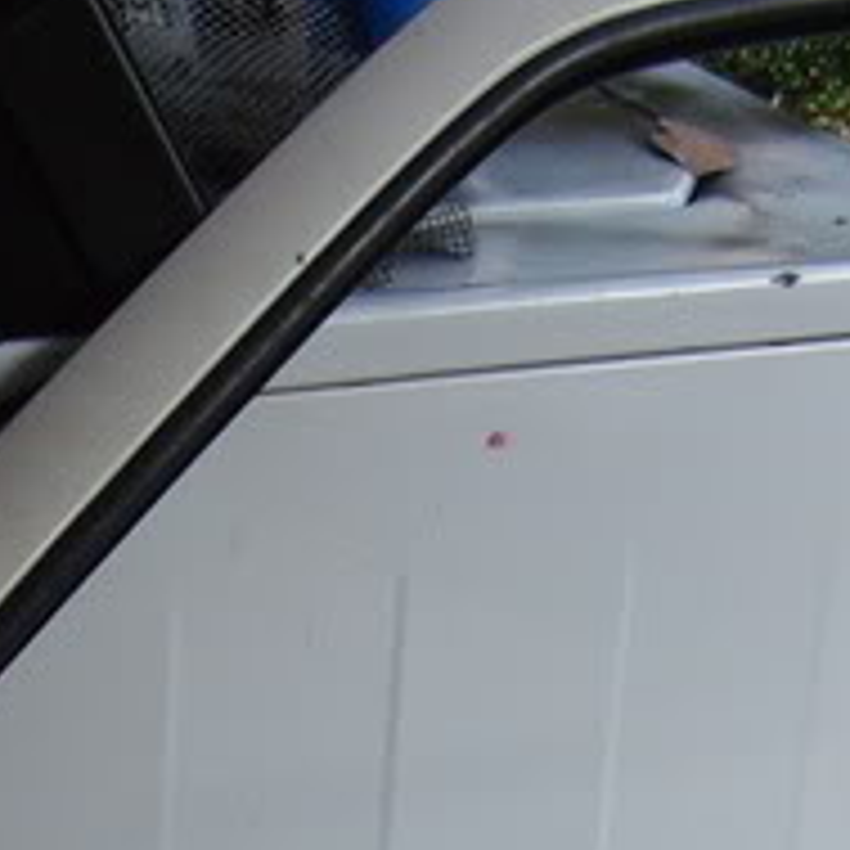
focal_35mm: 131
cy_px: 1169
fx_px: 3639
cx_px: 373
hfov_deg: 13.3
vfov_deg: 12.8
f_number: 2.8
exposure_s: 1/90
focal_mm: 5.8
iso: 50
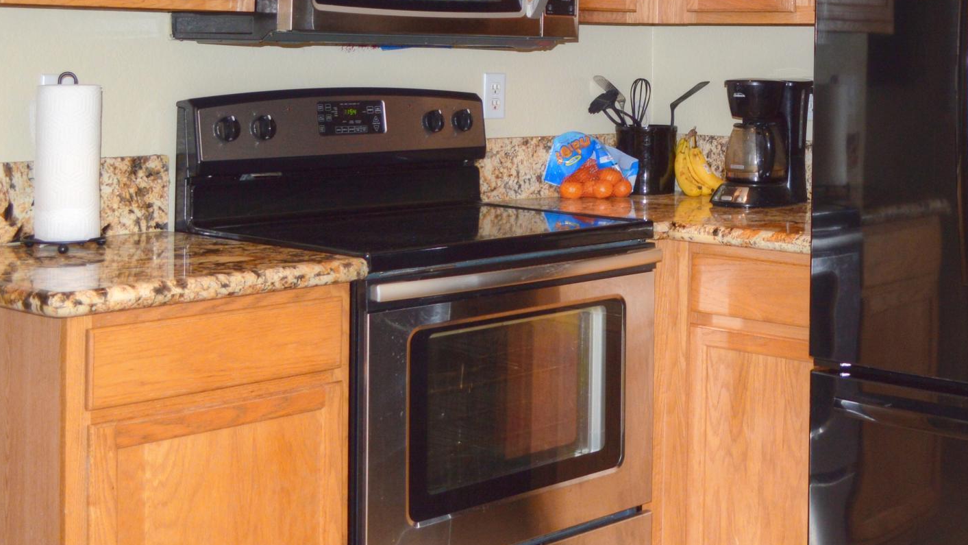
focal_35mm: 60
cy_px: 5
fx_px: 1540
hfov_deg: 32.6
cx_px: 926
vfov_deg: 19.5
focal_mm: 18
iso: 200
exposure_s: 1/100
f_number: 3.5
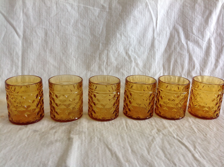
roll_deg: -2.3
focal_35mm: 35
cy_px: 84
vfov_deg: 40.6
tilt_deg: -17.6
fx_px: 226
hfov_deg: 52.7
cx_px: 112
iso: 50
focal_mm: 4.28
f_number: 2.4
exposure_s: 1/20
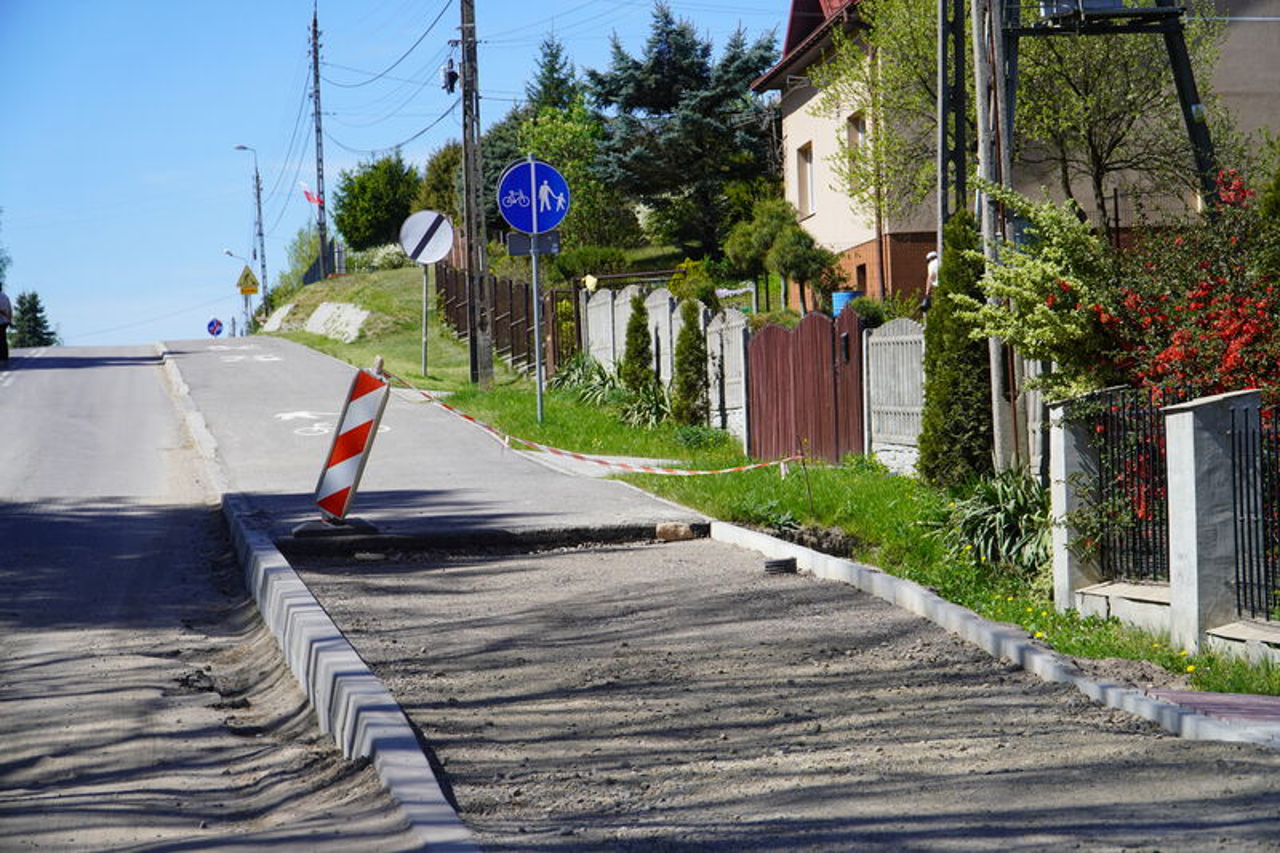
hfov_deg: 27.0
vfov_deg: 18.2
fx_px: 2666
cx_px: 640
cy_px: 426
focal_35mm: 75
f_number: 5
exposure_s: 1/640
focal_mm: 50
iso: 100
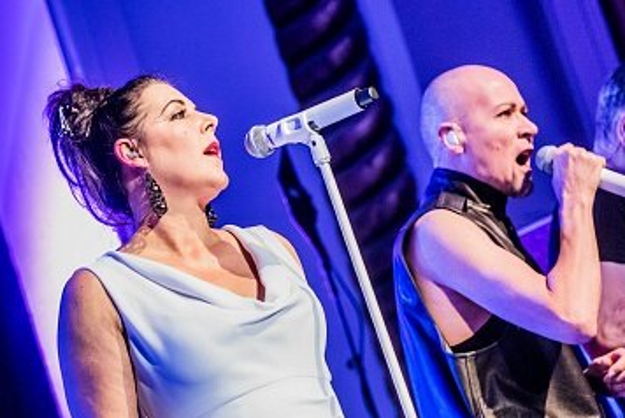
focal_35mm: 198
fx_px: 3440
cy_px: 310
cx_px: 435
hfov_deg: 10.4
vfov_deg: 6.9
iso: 2500
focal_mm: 98
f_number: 2.8
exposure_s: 1/100
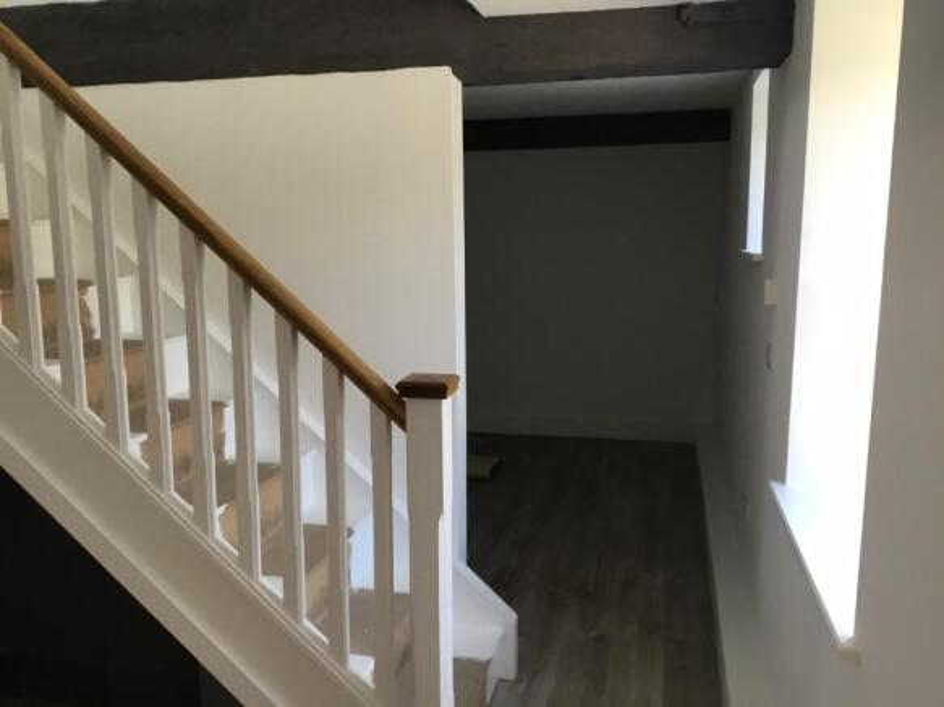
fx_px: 845
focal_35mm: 31
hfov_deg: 58.4
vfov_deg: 45.4
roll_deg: +0.3
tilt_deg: -7.2
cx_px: 472
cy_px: 354
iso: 32
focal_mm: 3.3
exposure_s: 1/33
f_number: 2.4
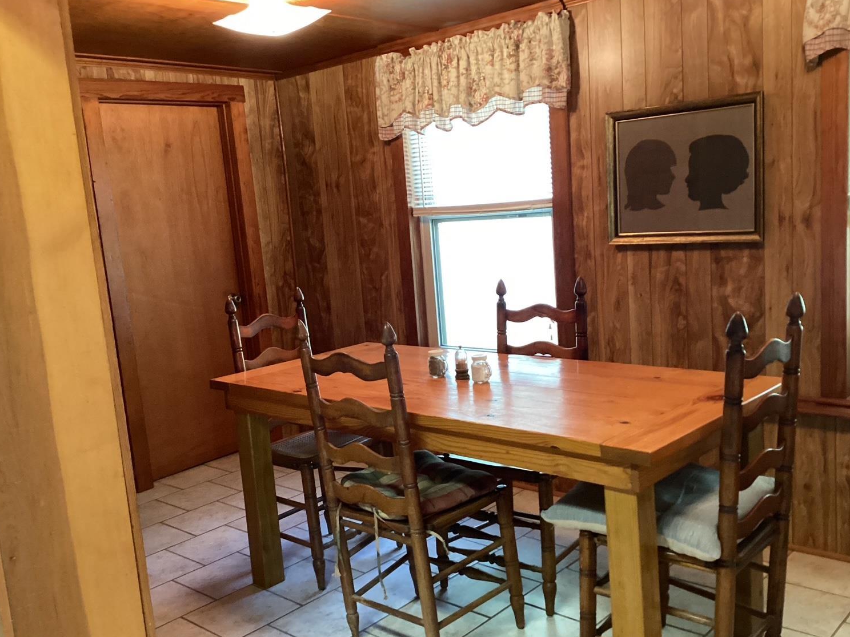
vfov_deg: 41.8
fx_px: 835
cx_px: 423
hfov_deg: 54.0
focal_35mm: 34
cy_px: 334
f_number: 2.4
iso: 320
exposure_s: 1/30
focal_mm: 3.3
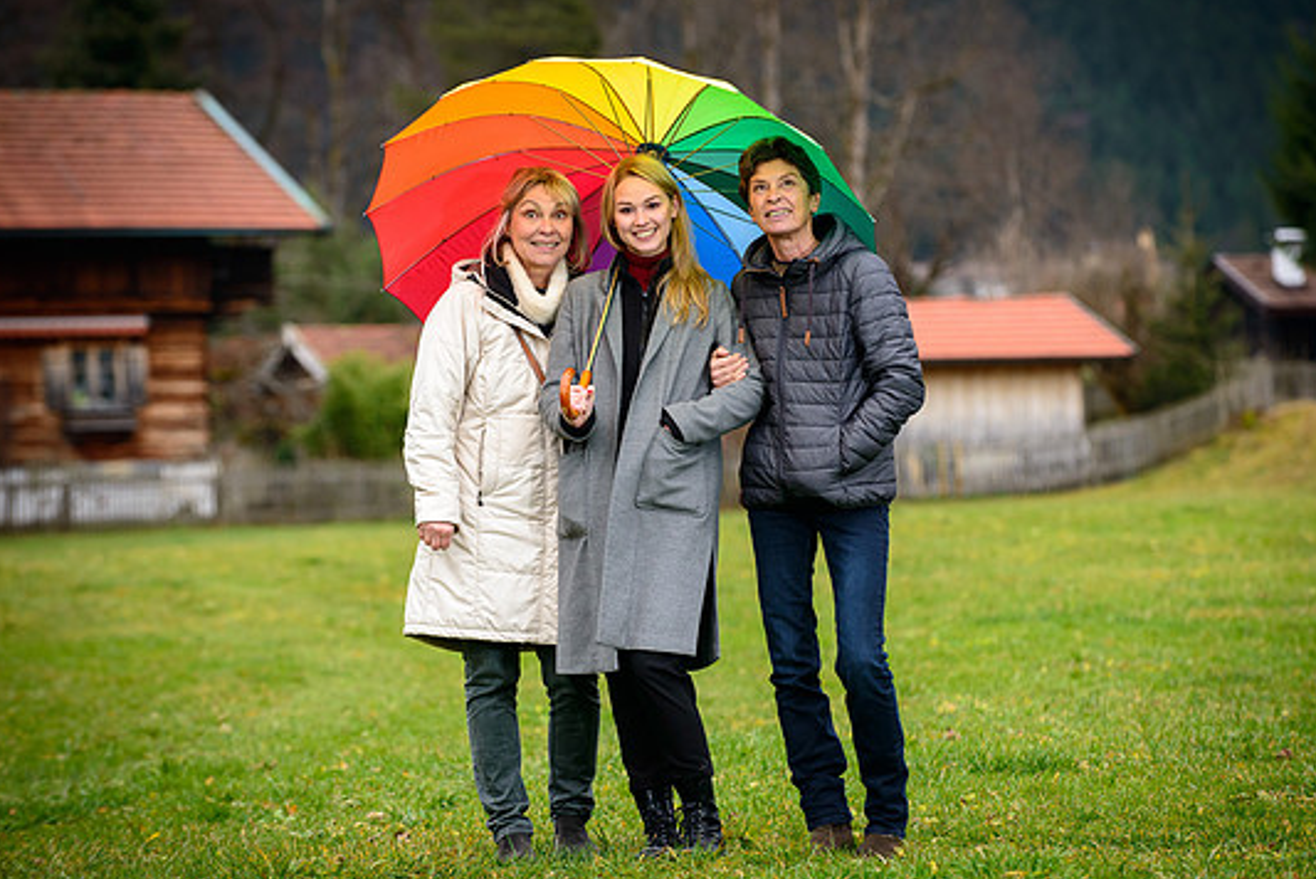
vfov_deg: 7.9
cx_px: 681
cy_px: 443
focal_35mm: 174
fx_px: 6364
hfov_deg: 11.8
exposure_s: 1/250
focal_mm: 160
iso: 800
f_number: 5
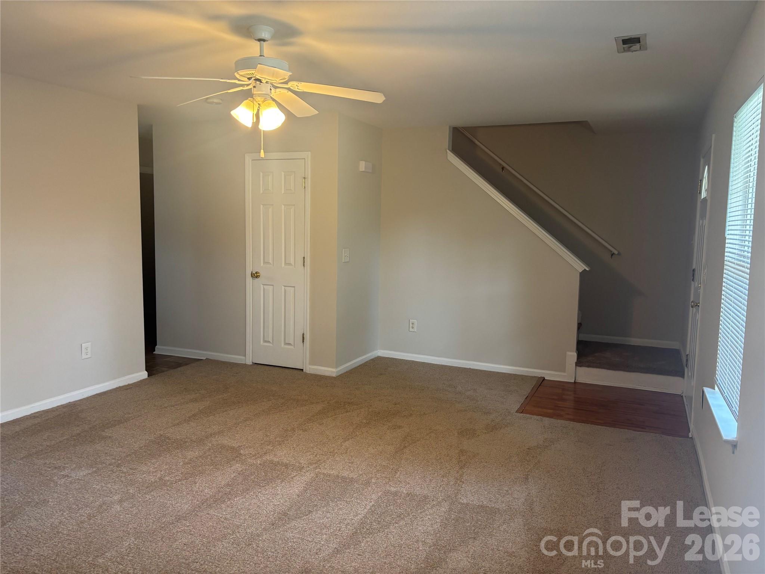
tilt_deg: -6.3
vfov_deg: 53.1
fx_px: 575
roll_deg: -1.4
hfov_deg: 67.3
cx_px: 382
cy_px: 287
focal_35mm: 26
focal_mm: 5.96
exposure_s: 1/60
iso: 125
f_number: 1.6
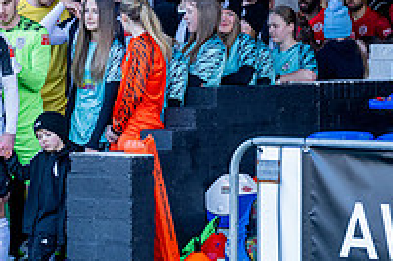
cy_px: 39
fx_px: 2420
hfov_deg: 9.3
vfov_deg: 6.2
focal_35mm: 222
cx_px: 239
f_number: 5
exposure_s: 1/250
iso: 1000
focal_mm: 76
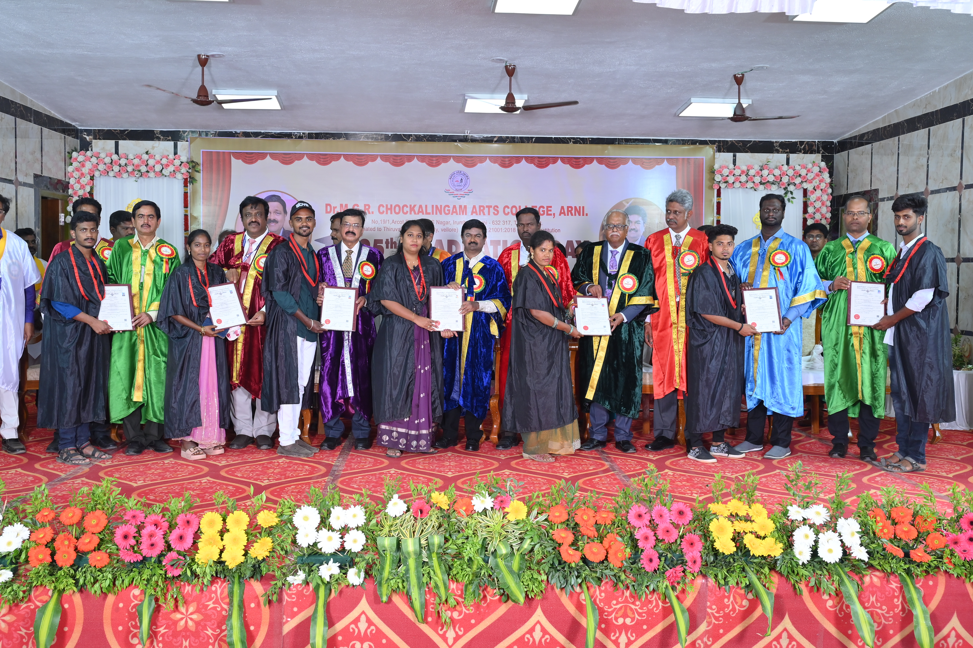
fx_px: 1000
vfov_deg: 35.9
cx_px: 486
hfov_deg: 51.9
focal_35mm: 37
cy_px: 324
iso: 800
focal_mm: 37
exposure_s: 1/125
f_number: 7.1
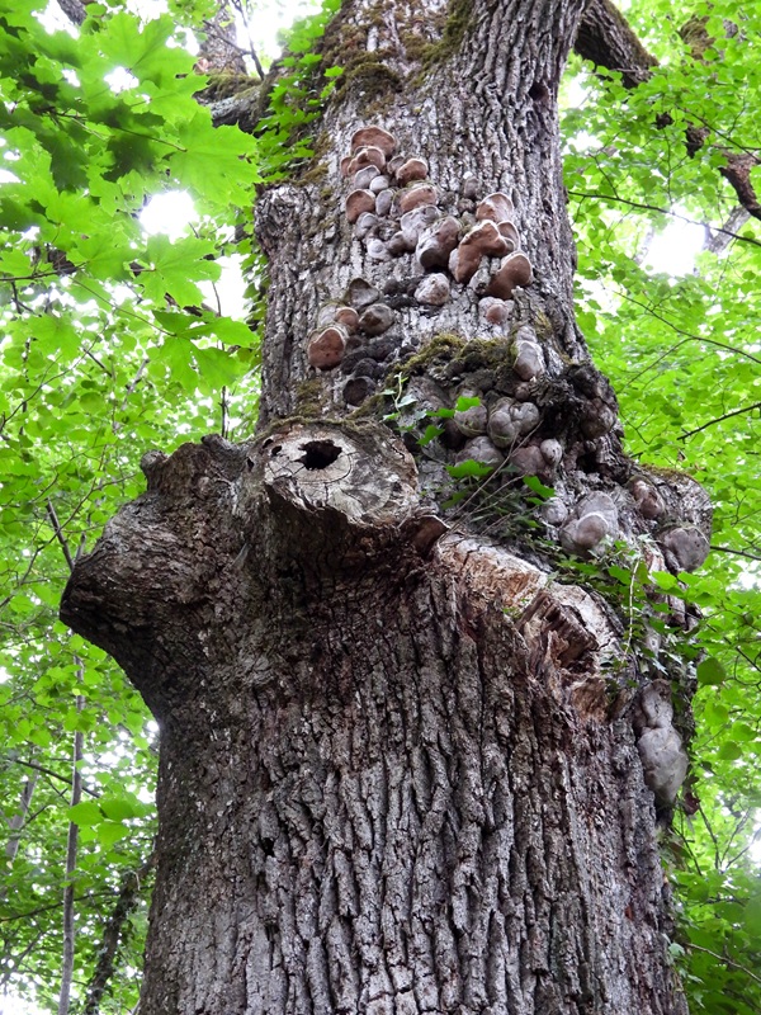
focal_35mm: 80
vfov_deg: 24.4
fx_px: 2345
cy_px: 508
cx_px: 380
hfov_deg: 18.4
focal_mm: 14.3
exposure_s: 1/15
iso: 400
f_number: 3.5
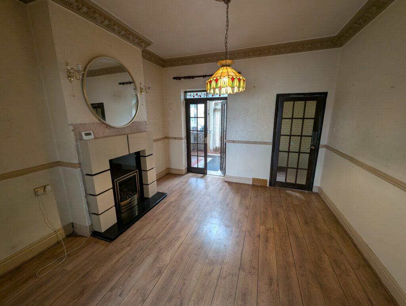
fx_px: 153
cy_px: 153
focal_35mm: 13
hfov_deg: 106.1
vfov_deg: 90.1
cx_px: 203
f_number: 2.2
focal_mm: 1.95
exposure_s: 1/25.6
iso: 118
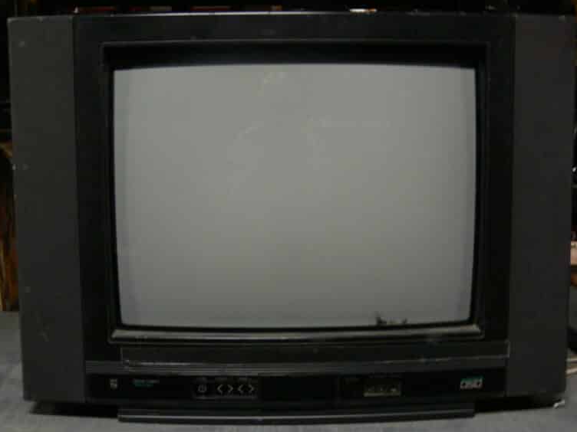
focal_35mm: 49
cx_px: 288
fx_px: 817
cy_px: 219
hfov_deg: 38.9
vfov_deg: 29.7
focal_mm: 9.2
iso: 200
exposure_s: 1/5
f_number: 2.8
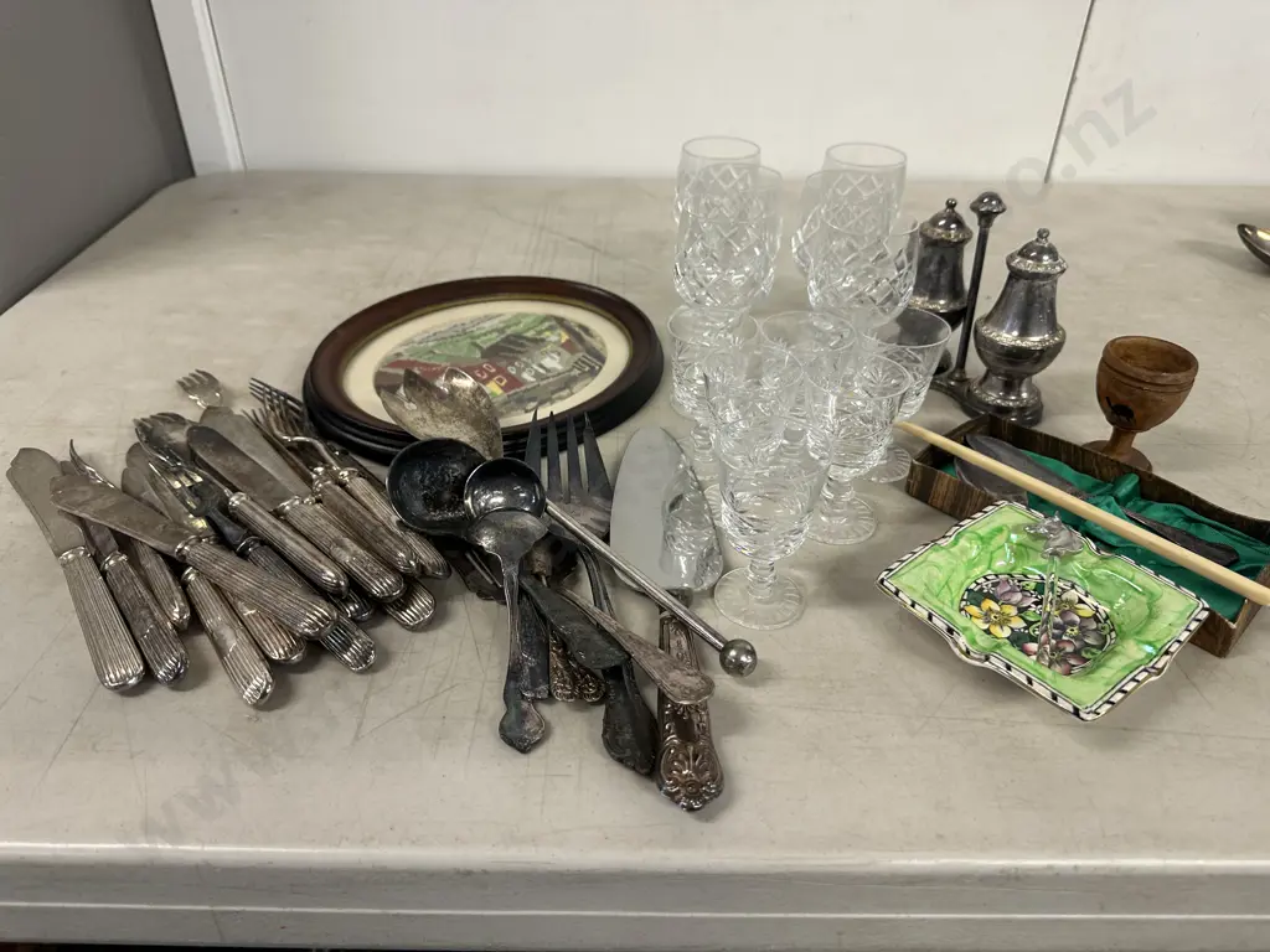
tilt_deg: -34.9
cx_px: 635
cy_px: 476
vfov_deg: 56.8
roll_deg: -0.7
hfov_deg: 71.6
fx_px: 881
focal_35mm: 24
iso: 125
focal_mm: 6.86
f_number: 1.78
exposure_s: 1/50
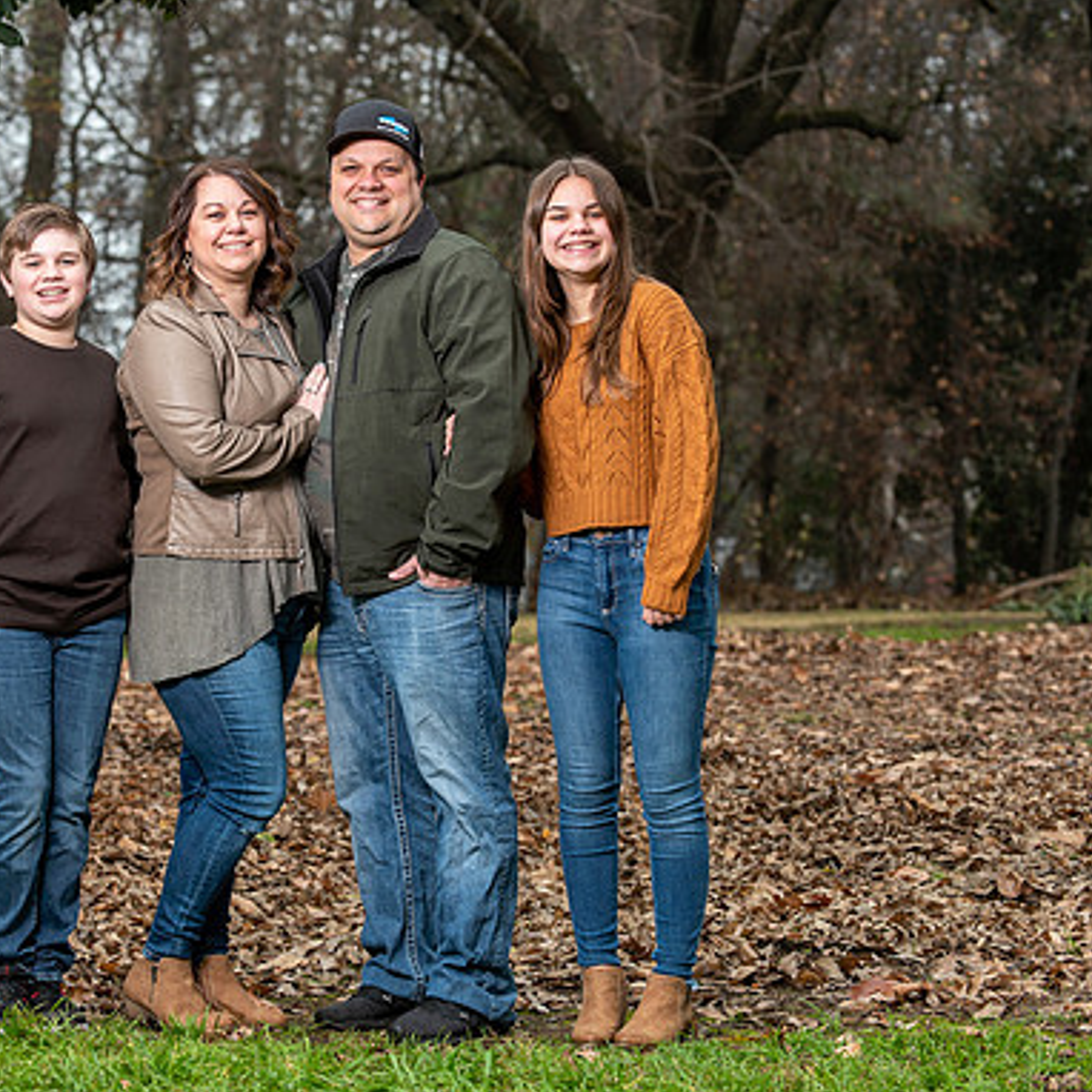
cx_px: 400
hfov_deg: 15.7
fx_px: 3962
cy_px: 545
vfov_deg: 15.7
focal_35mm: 111
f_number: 4
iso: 200
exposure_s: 1/125
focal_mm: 86
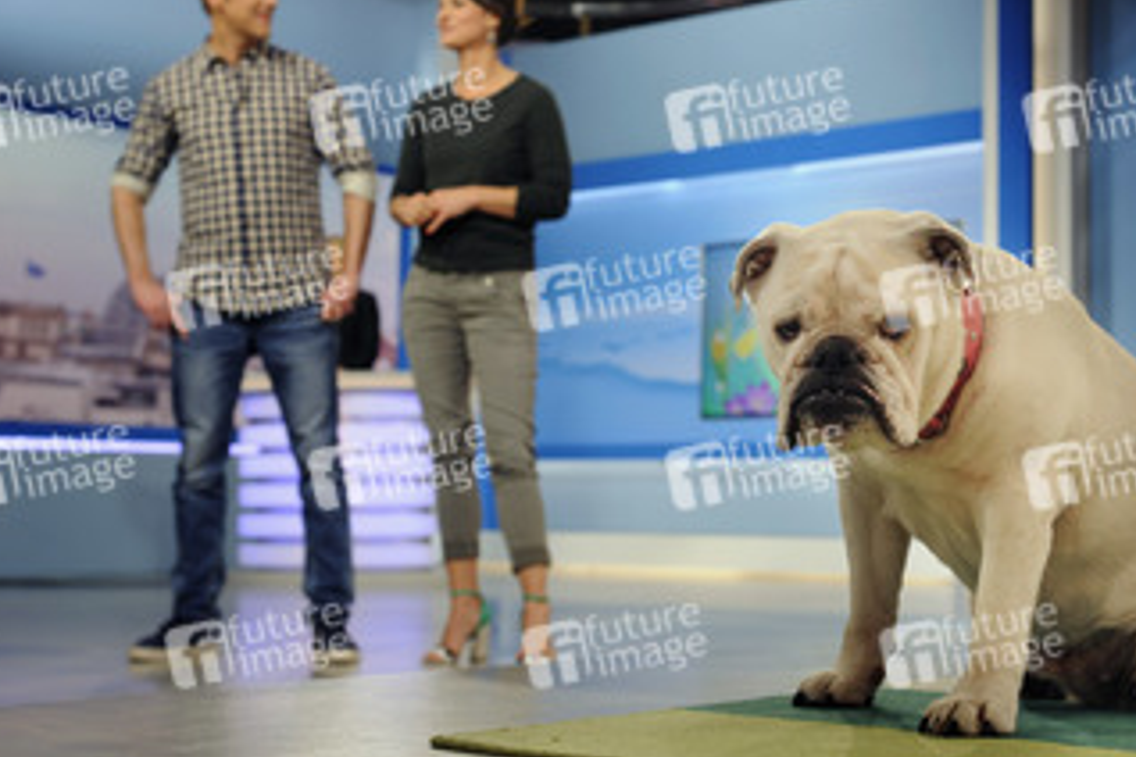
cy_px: 378
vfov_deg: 20.0
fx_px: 2146
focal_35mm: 68
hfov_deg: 29.6
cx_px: 663
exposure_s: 1/60
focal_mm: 48
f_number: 3.5
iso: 800
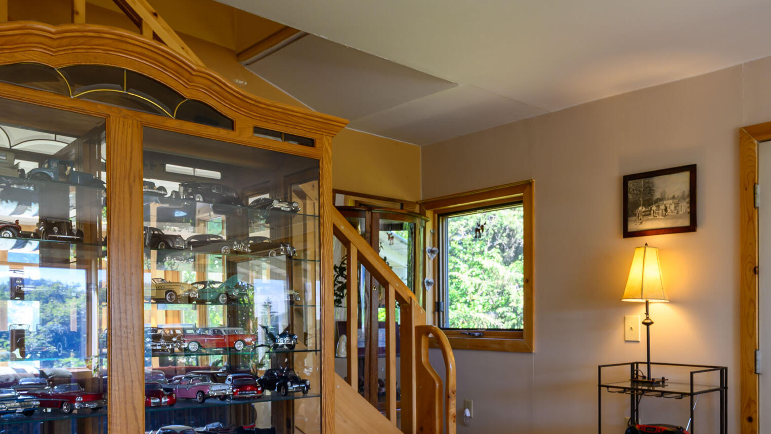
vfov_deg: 35.1
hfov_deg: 59.0
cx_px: 464
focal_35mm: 33
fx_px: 675
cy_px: 308
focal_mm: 16
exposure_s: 1/10
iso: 160
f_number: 8
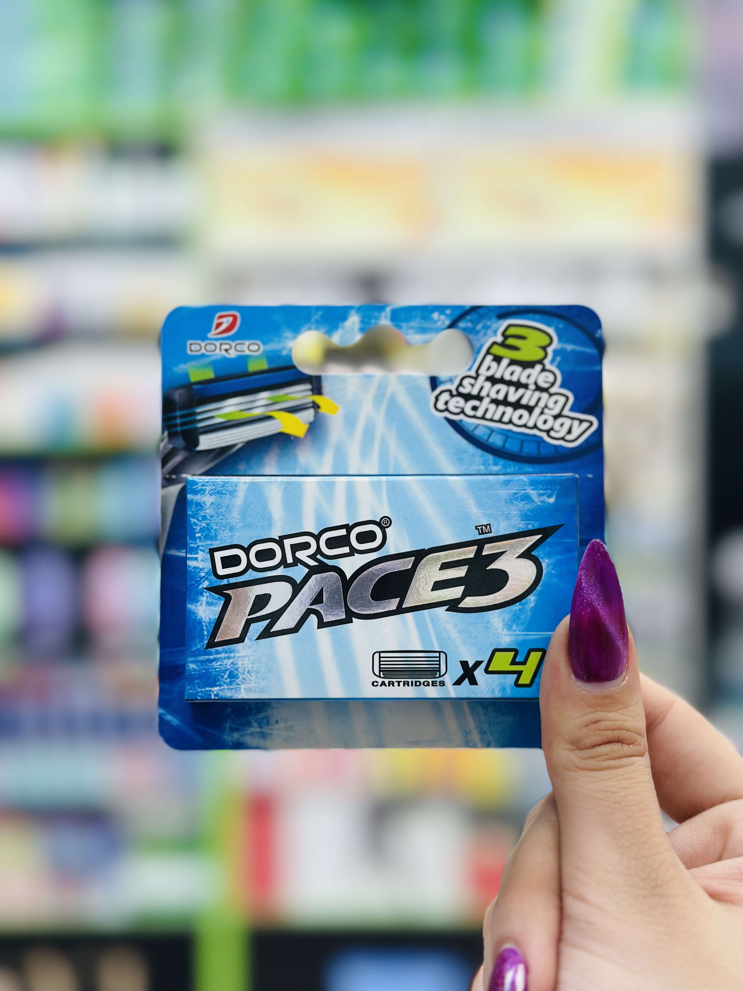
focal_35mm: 48
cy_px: 496
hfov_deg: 30.3
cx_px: 372
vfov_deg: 39.7
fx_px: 1374
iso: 80
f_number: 1.78
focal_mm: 6.86
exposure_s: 1/125
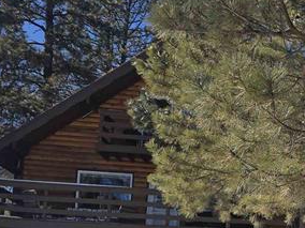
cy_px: 299
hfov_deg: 20.2
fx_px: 731
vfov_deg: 16.7
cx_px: 461
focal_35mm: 83
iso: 12
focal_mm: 6.3
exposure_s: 1/593
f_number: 1.7
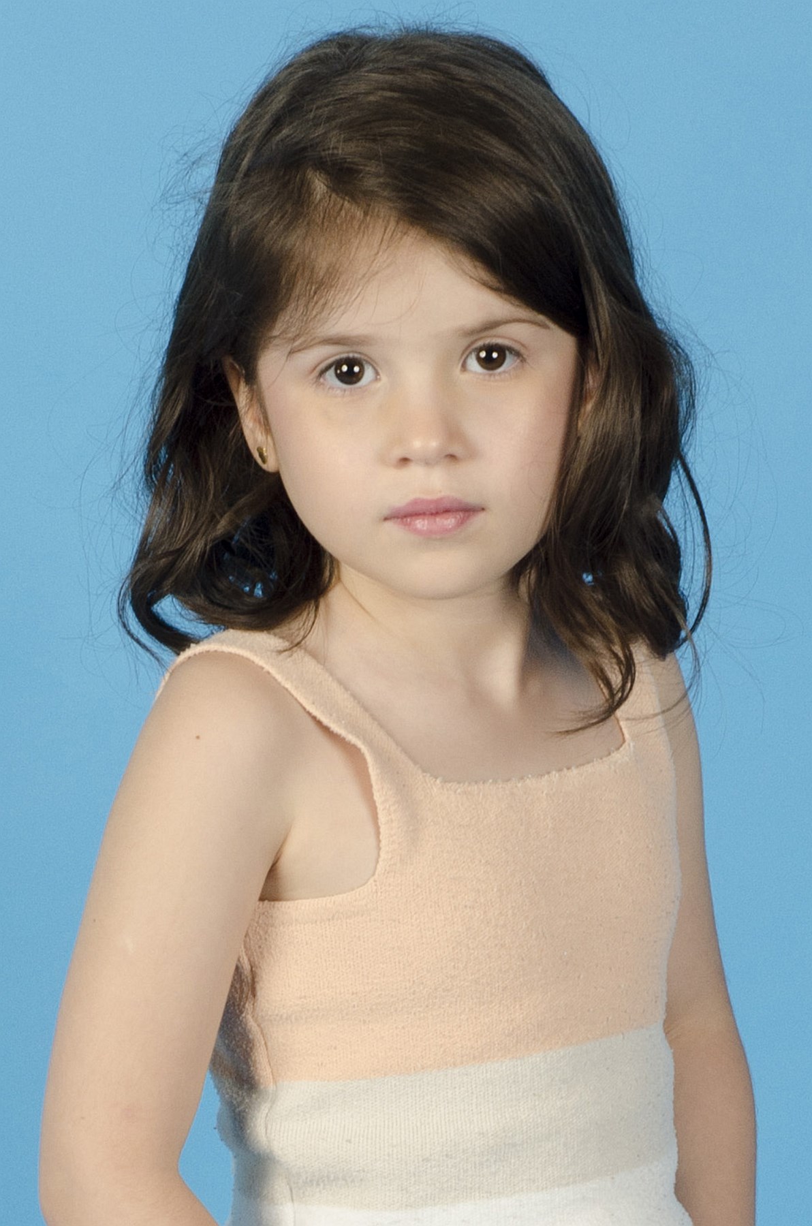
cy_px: 613
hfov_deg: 18.1
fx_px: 2549
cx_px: 406
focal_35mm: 75
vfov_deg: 27.0
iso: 200
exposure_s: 1/125
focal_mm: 50
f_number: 9
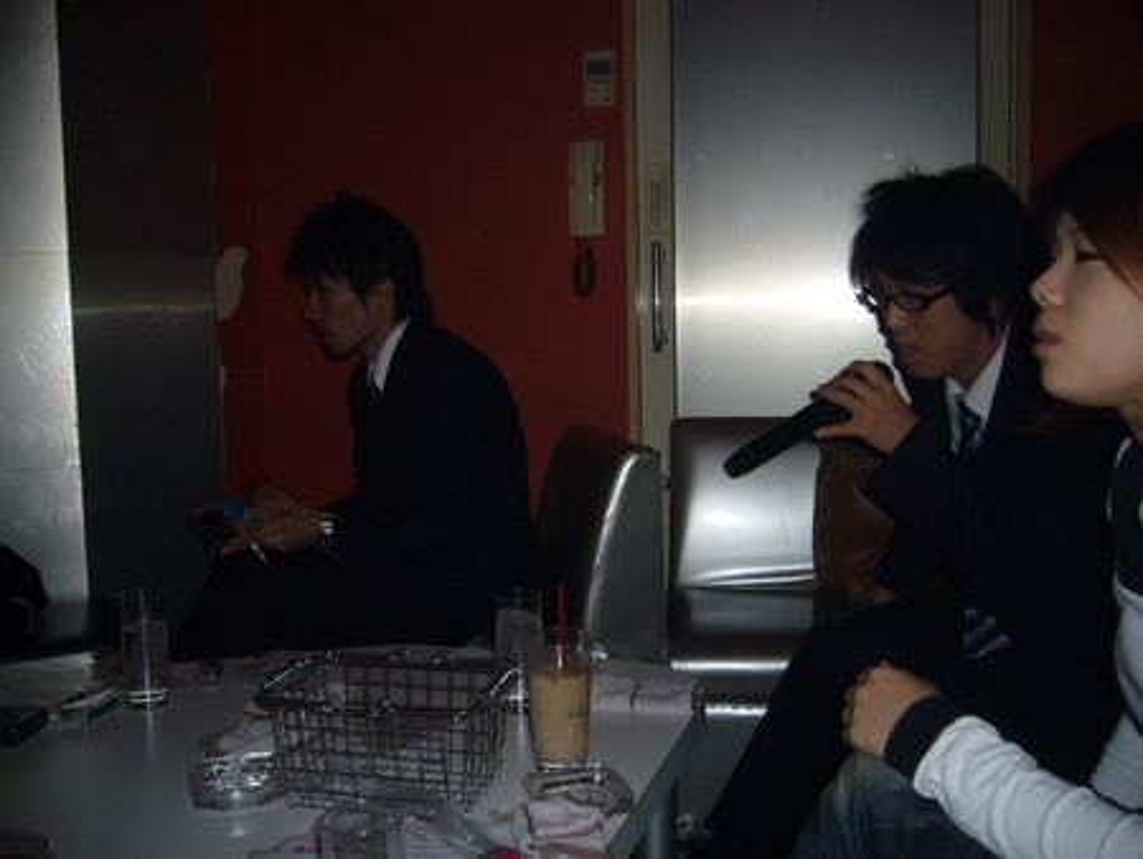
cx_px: 572
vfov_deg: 40.7
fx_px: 1156
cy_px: 430
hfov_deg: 52.6
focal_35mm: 35
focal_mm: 5.8
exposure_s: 1/60
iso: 100
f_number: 2.8
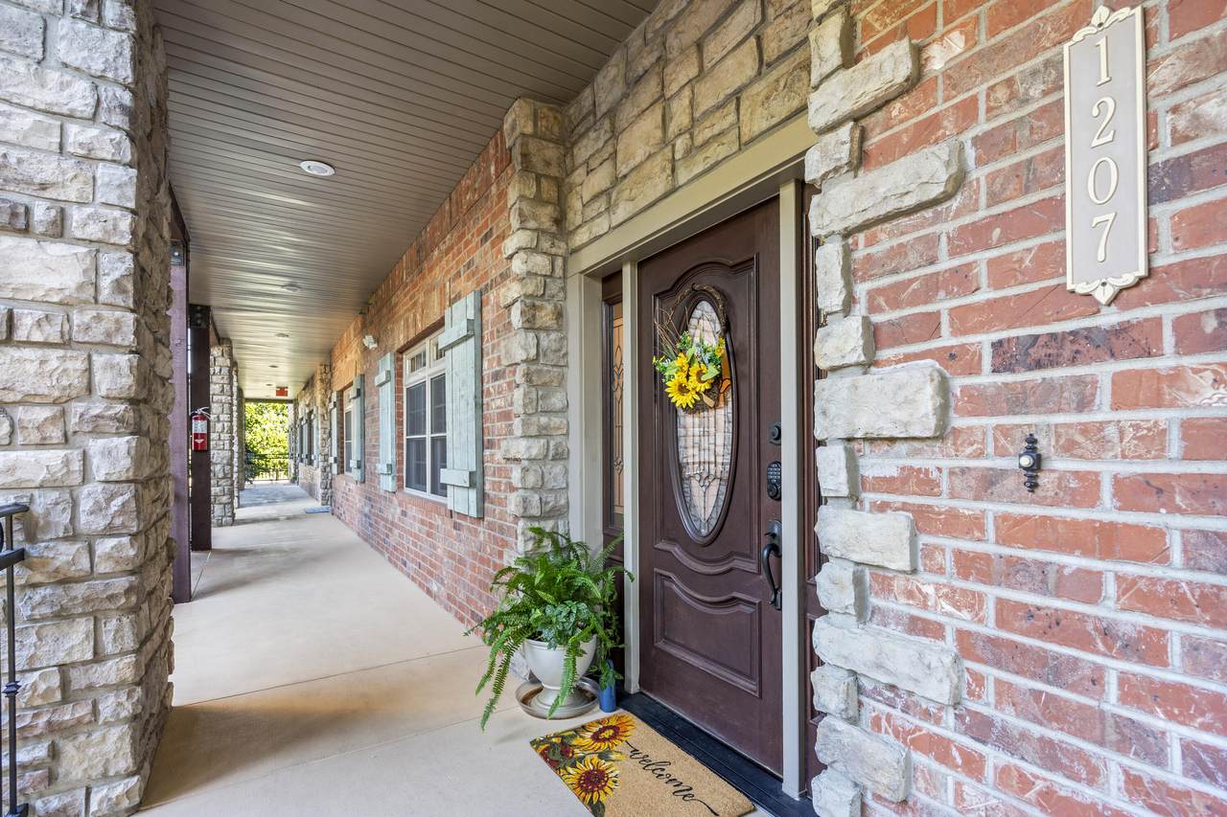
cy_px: 408
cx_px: 614
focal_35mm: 16
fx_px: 545
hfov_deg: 96.7
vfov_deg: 73.7
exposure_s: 1/8
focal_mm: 16
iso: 320
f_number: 7.1
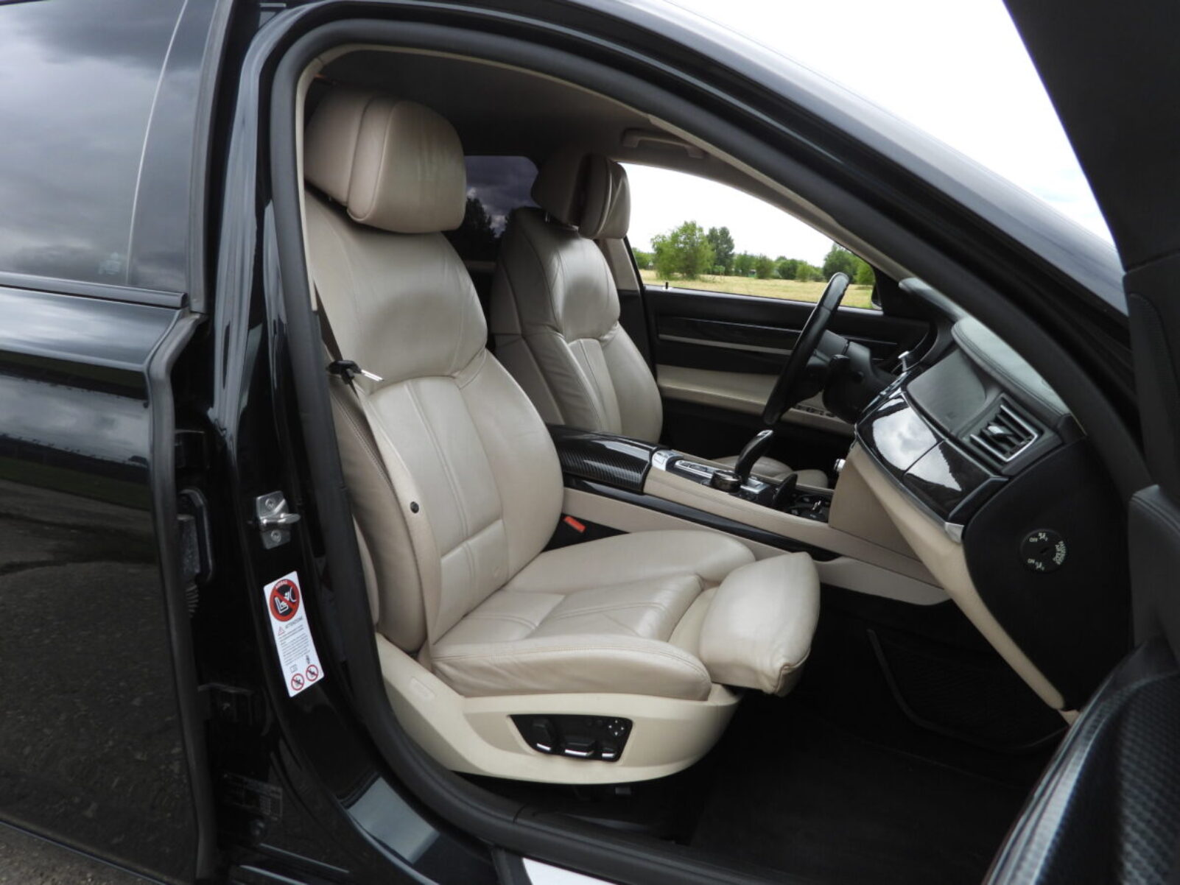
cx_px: 590
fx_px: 818
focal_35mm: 24
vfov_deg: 56.8
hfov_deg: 71.6
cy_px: 442
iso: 100
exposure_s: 1/500
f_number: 2.8
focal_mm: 4.3
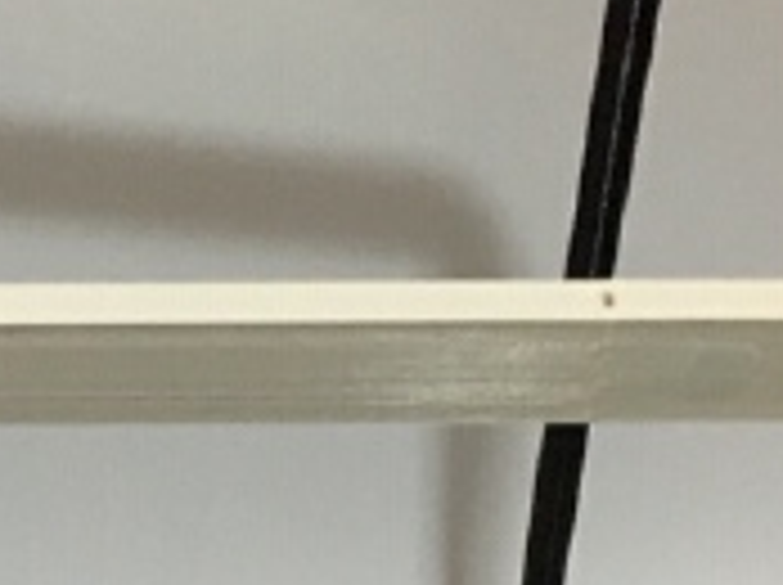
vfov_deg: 16.1
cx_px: 169
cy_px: 630
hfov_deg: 21.8
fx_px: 2010
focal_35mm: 89
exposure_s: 1/17
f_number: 2.2
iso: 250
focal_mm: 4.15
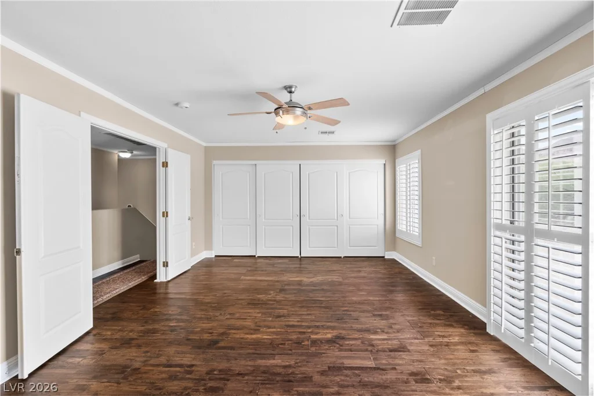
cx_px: 297
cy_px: 198
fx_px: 297
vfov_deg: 67.4
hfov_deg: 90.0
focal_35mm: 18
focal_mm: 18
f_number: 8
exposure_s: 1/60
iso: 400
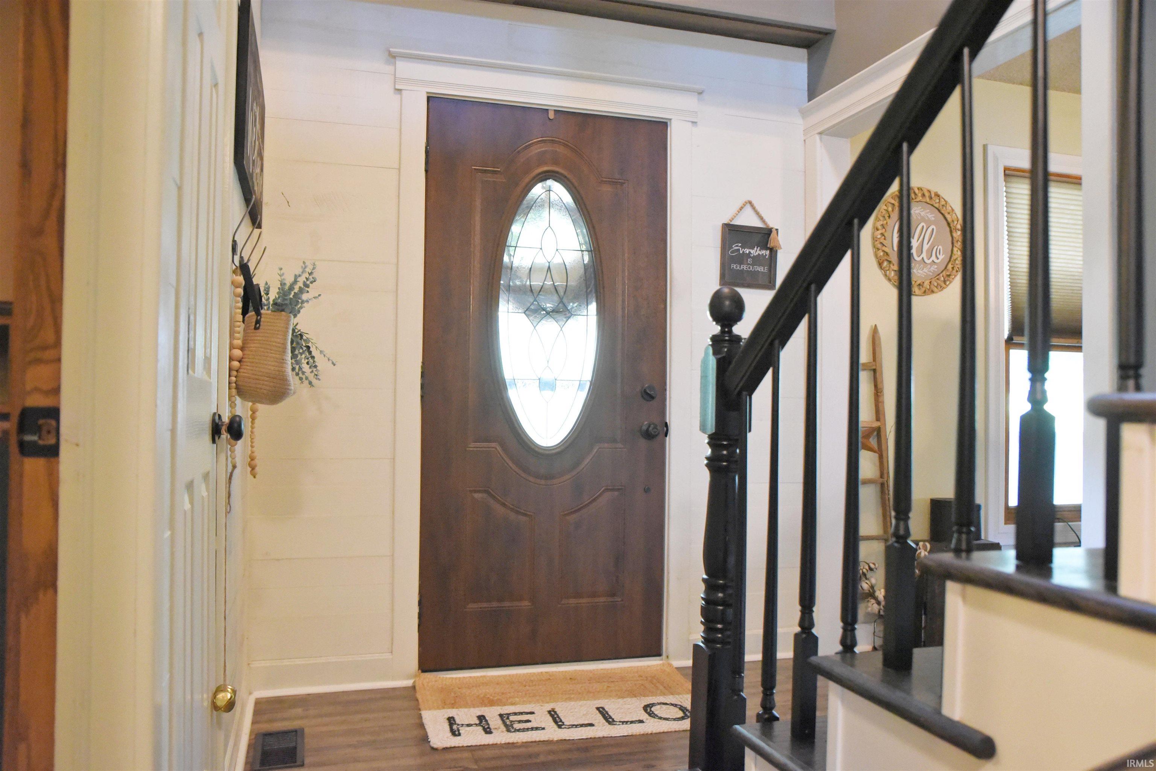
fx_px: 964
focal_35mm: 30
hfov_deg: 61.9
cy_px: 386
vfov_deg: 43.6
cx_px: 578
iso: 8000
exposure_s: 1/200
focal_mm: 30
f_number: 4
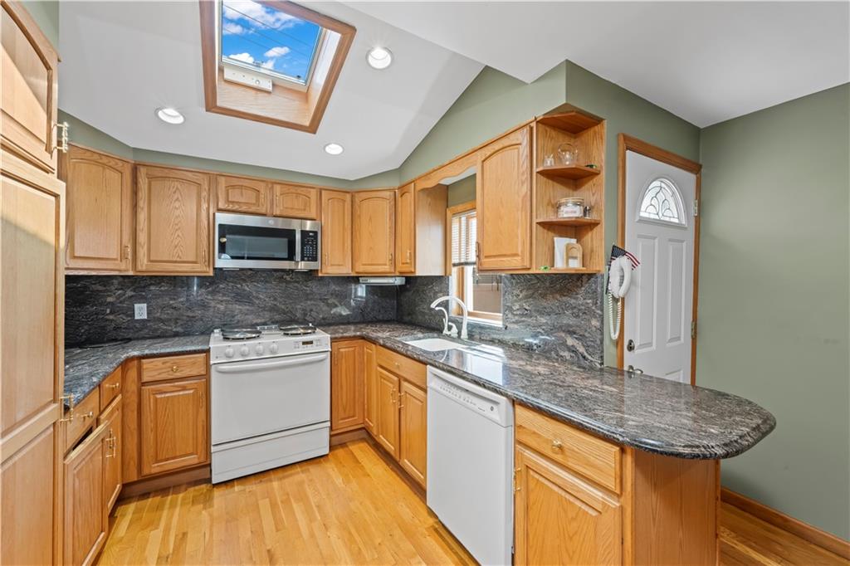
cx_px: 425
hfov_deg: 104.3
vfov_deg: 81.2
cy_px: 283
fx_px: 330
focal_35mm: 14
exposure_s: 1/2
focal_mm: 14
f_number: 11
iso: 320
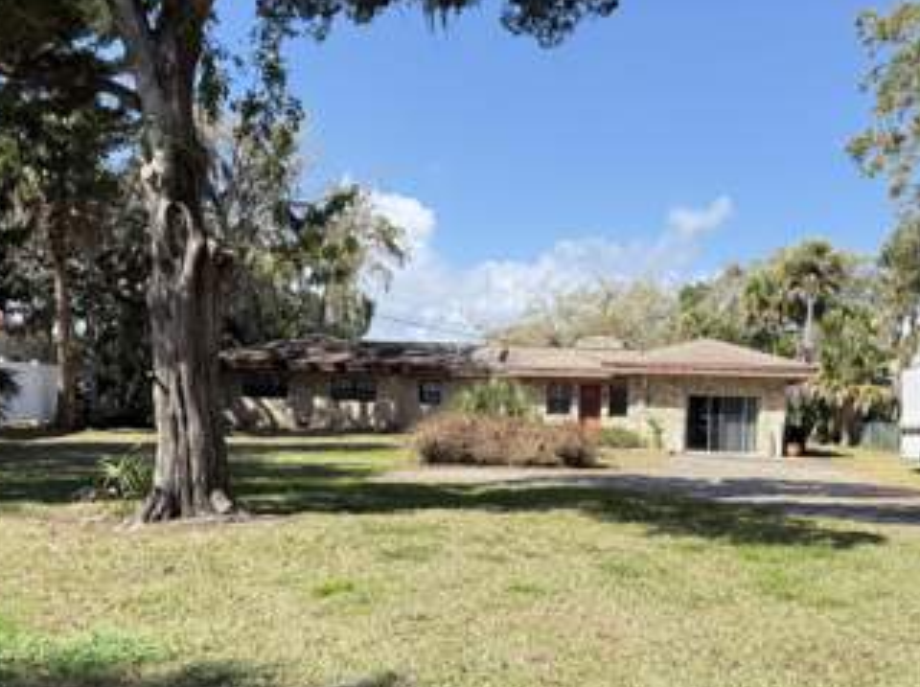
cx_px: 601
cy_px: 441
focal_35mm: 36
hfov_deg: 50.6
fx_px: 955
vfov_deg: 39.2
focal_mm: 6.76
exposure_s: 1/2053
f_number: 1.78
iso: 80
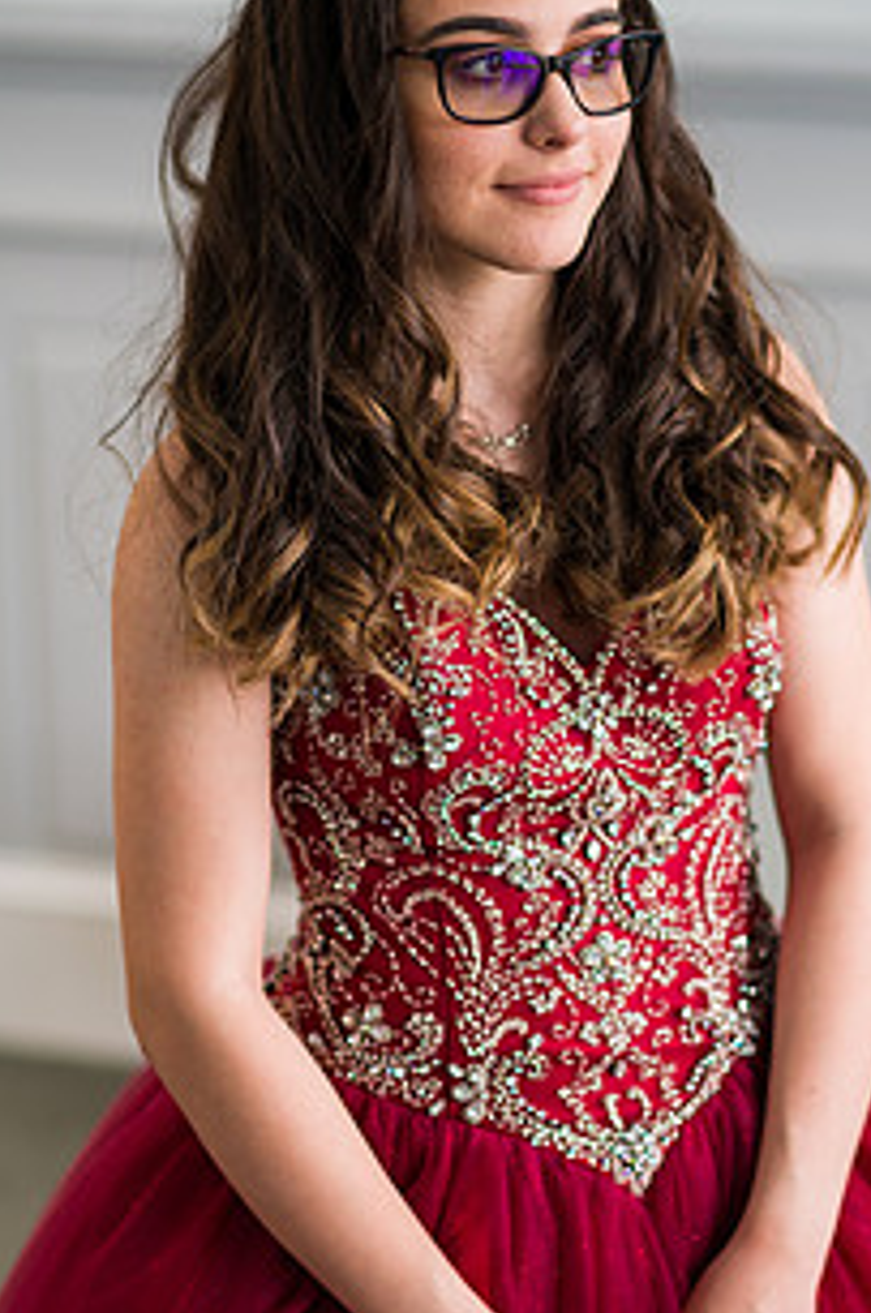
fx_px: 4552
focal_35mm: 125
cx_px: 629
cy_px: 635
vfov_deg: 16.4
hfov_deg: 10.9
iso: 320
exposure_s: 1/200
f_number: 2
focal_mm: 85
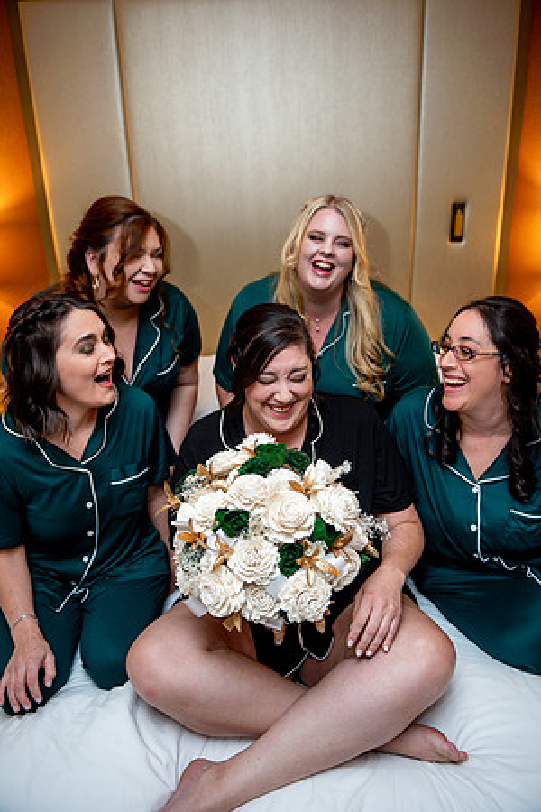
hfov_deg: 47.9
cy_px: 406
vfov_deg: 67.4
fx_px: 609
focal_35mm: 27
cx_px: 270
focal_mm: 27
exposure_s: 1/60
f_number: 2.8
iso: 200
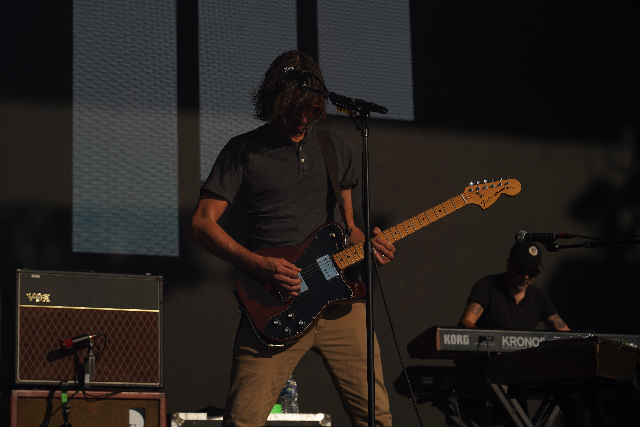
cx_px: 320
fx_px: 1867
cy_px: 214
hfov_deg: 19.5
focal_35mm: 105
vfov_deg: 13.0
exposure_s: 1/1000
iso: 100
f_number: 8
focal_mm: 105
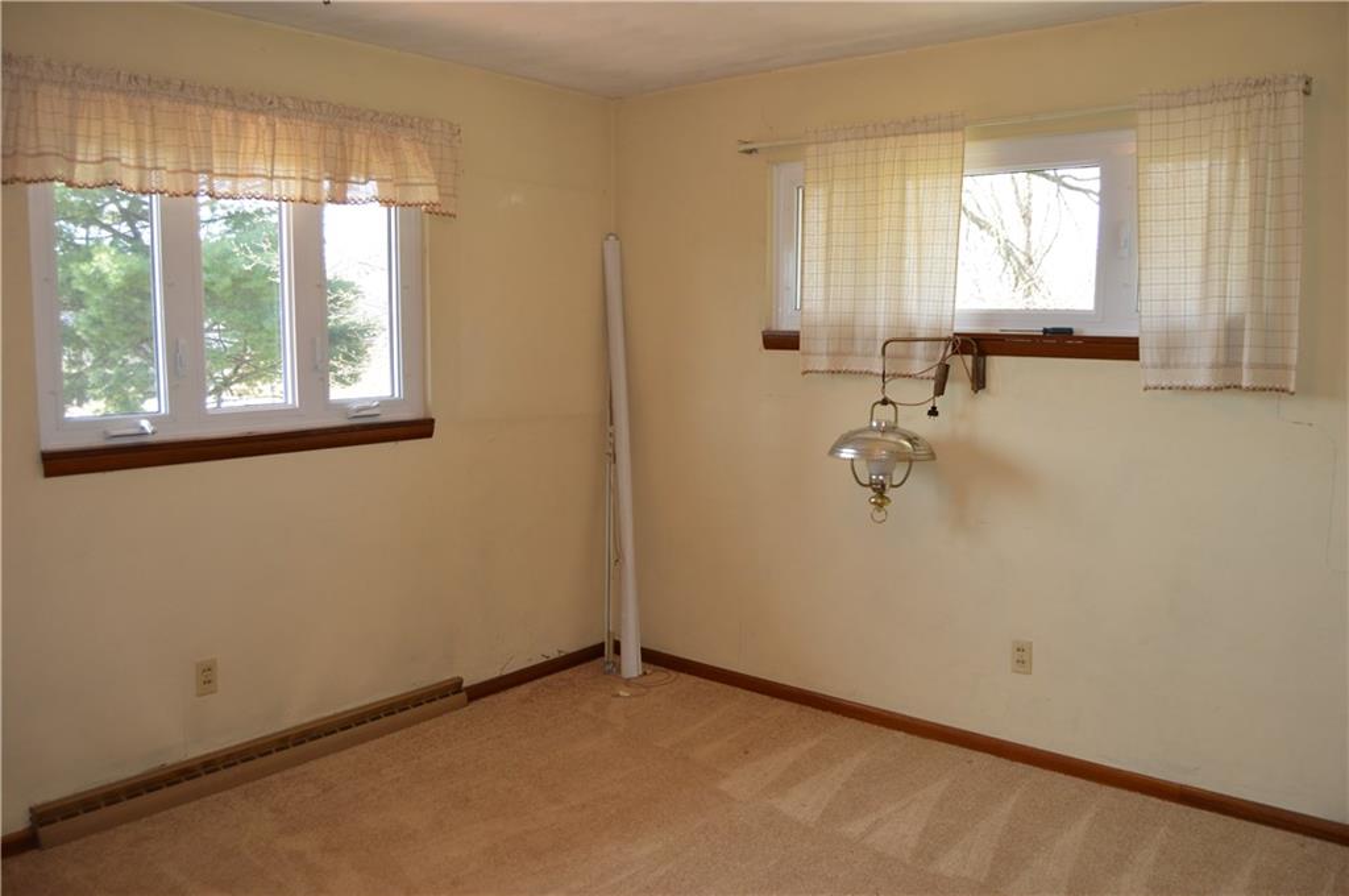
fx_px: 1010
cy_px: 448
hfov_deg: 67.4
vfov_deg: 47.8
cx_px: 674
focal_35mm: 27
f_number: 4
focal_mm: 18
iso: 400
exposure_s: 1/100
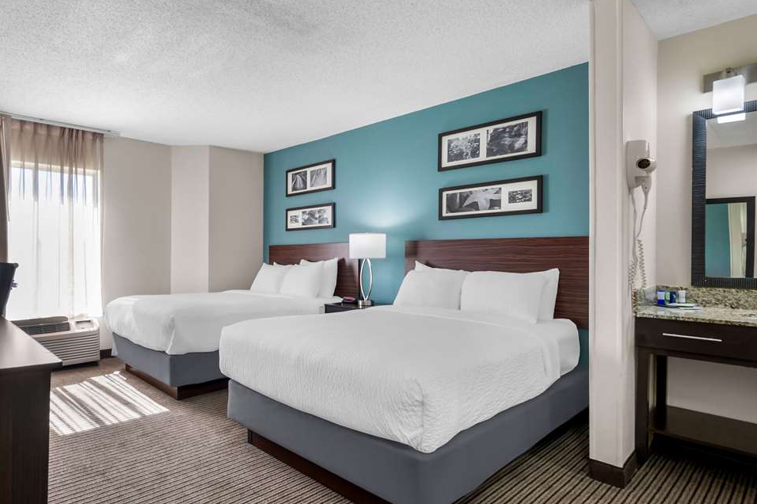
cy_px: 260
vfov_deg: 77.2
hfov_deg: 100.3
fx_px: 315
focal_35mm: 15
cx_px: 353
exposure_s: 1/10
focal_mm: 14
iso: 400
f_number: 8
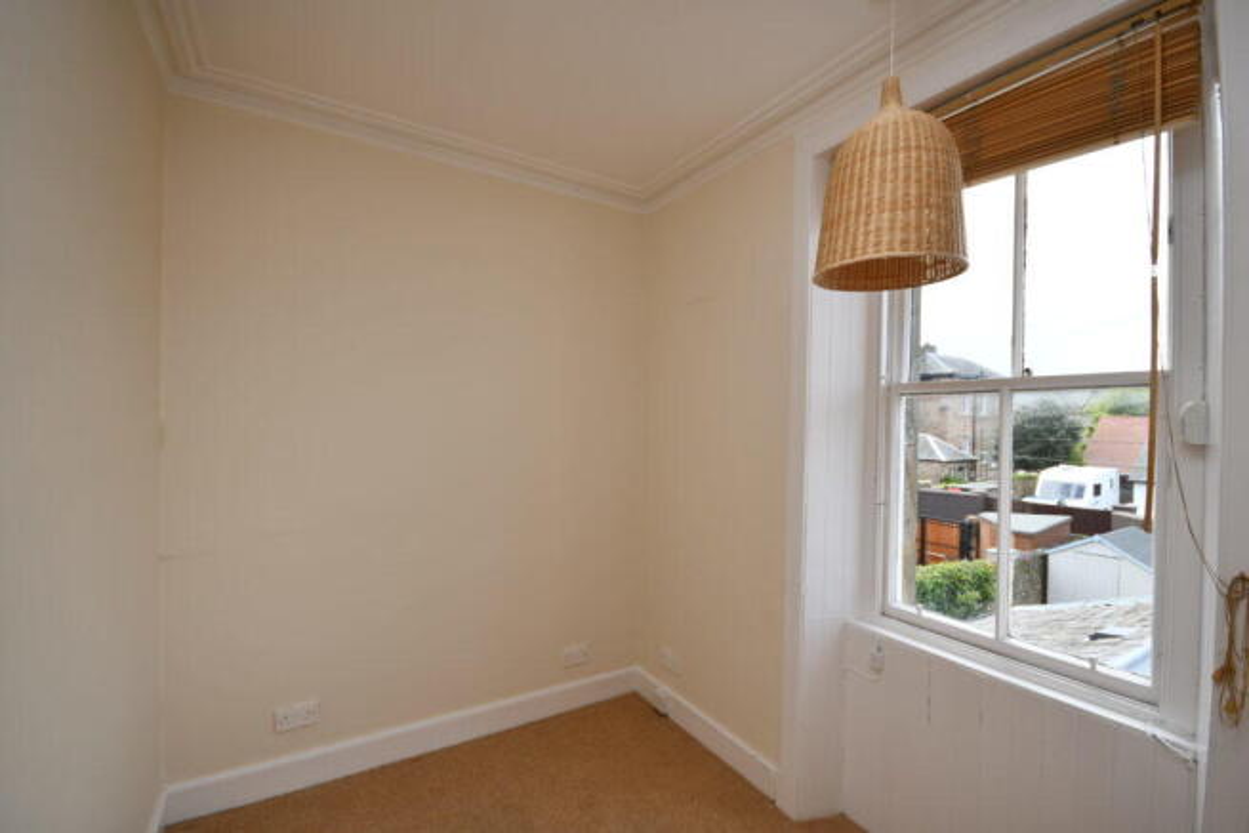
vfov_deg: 77.4
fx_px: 520
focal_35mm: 15
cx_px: 624
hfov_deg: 100.4
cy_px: 416
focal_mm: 10
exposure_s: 1/125
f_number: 5.6
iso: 160
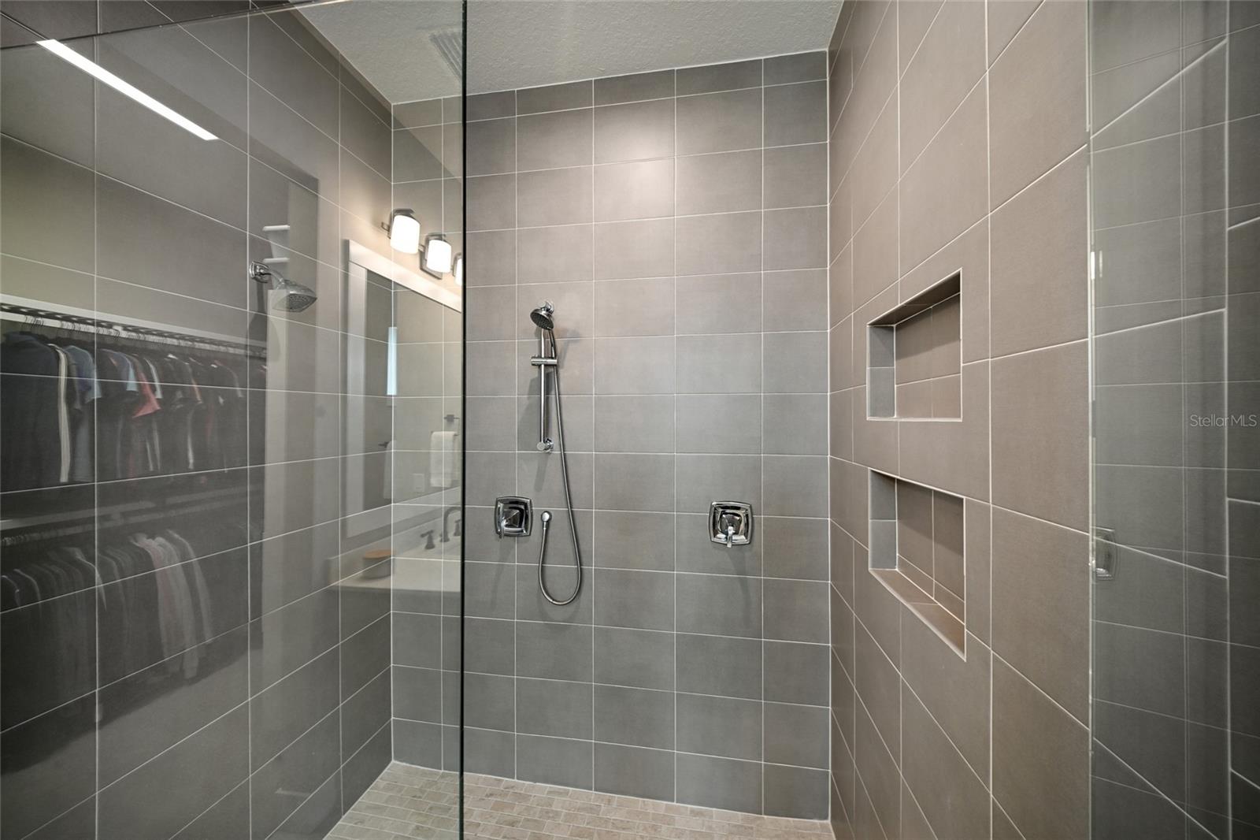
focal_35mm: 12
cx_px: 630
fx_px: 420
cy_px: 420
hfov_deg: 112.6
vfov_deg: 90.0
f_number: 8
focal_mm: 12
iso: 800
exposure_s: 1/3
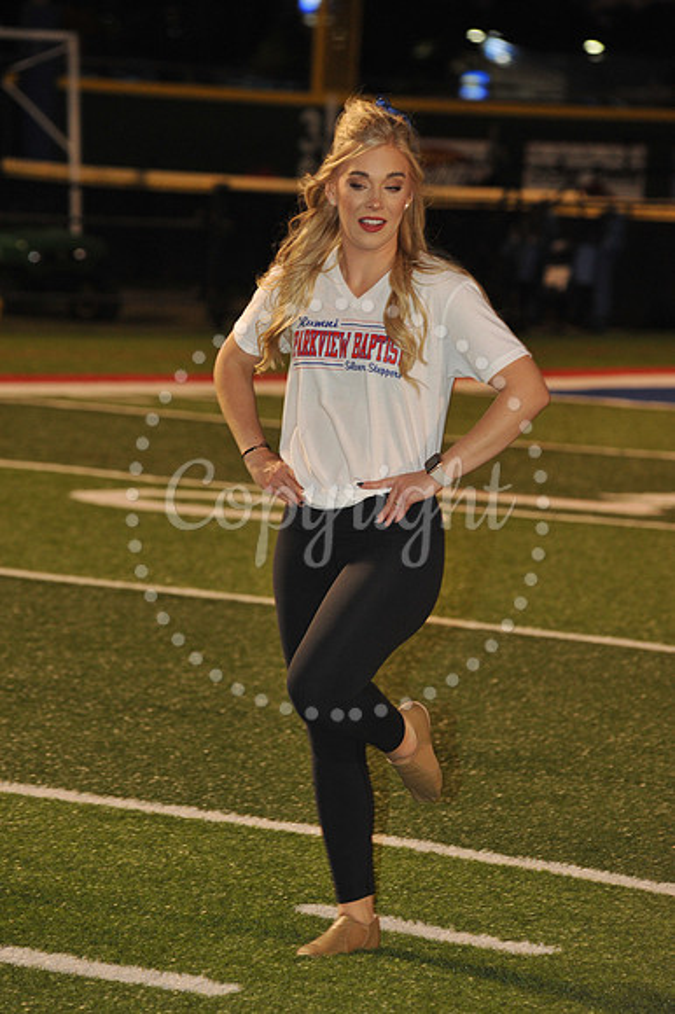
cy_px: 507
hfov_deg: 7.4
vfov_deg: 11.1
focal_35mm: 185
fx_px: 5209
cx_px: 338
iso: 1600
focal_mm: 185
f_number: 7.1
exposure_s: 1/125
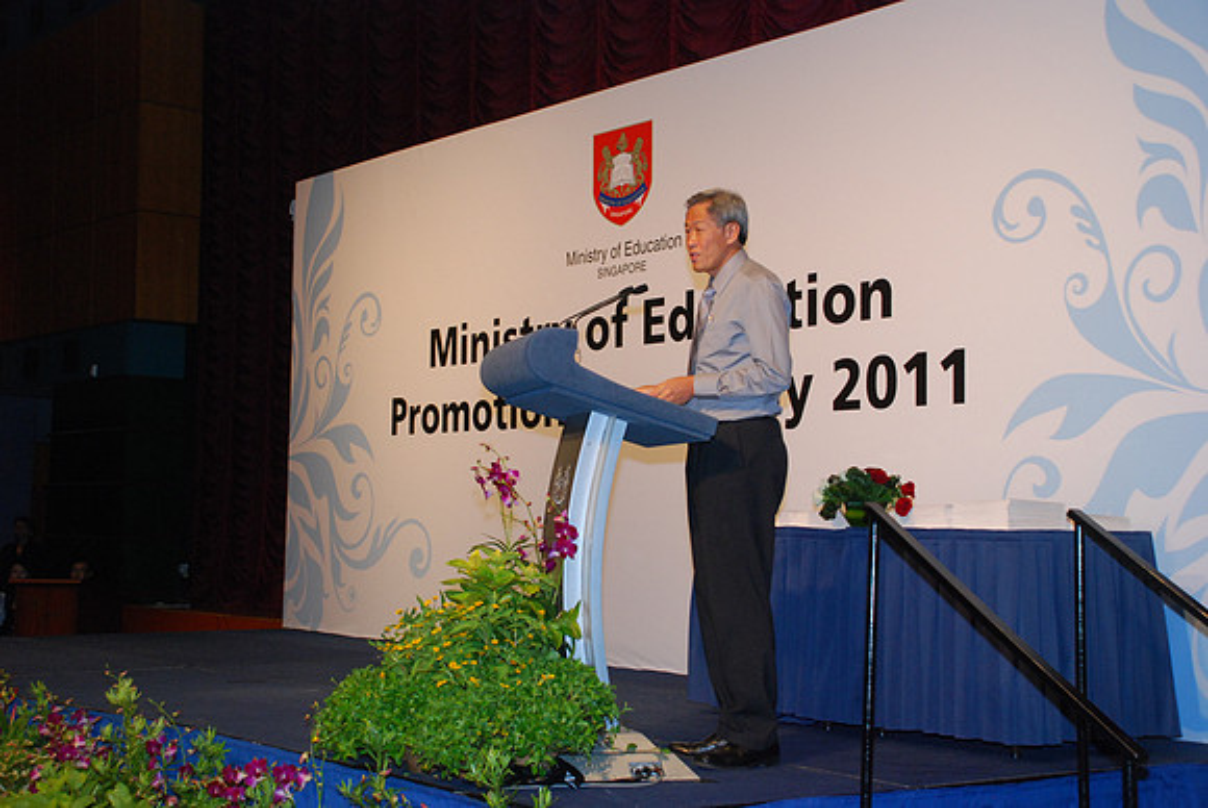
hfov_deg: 37.8
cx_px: 604
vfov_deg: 25.8
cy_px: 404
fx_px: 1763
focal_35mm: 52
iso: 800
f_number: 6.3
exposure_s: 1/60
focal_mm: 35
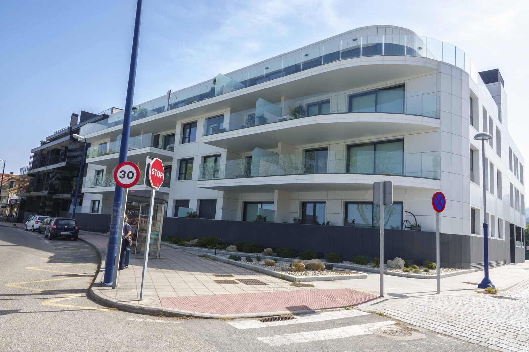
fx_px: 353
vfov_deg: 53.1
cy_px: 176
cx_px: 264
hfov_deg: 73.8
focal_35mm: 24
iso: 100
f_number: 7.1
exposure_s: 1/200
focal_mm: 8.8
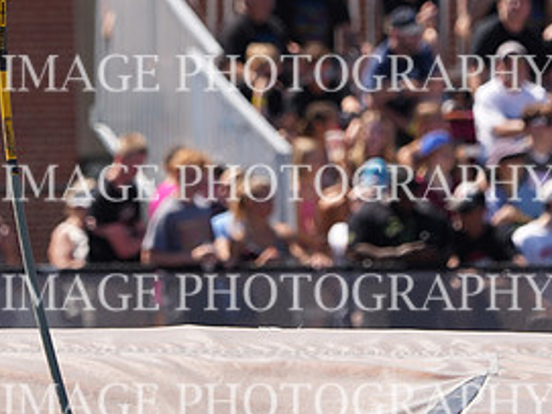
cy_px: 18
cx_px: 162
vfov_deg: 1.8
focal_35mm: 804
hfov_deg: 2.5
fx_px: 12815
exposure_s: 1/1250
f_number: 6.3
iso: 500
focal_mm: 391
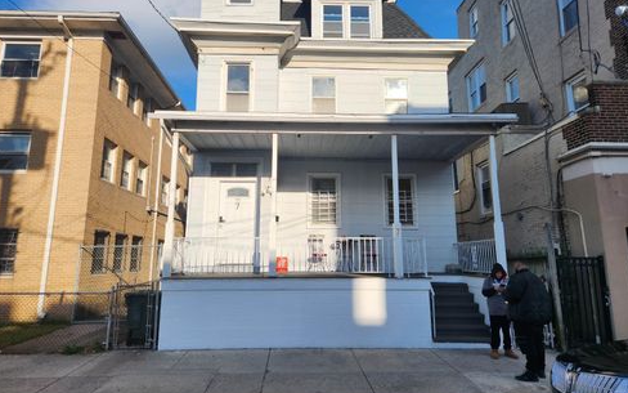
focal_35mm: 25
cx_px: 318
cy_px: 175
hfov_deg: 72.5
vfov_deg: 49.2
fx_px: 428
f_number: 1.8
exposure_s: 1/2246
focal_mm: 5.4
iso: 20
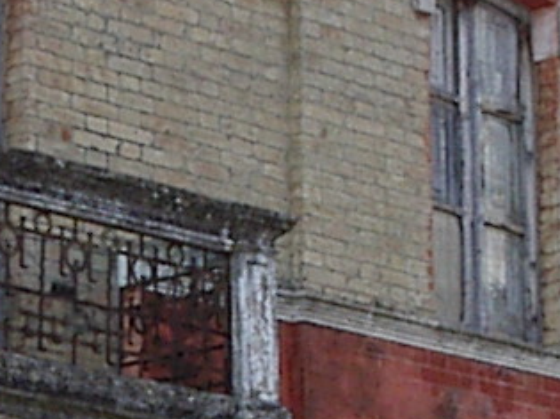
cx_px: 144
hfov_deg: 8.0
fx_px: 3994
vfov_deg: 6.0
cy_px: 415
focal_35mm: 247
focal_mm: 5.8
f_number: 4.8
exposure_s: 1/160
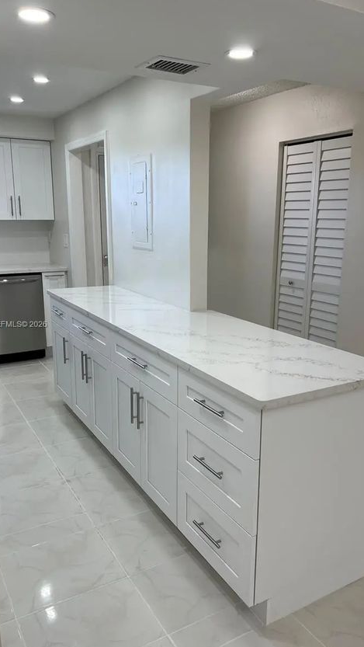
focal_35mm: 29
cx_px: 193
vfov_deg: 66.1
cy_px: 325
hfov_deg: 40.2
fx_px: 497
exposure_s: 1/120
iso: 40
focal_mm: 5.7
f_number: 1.5
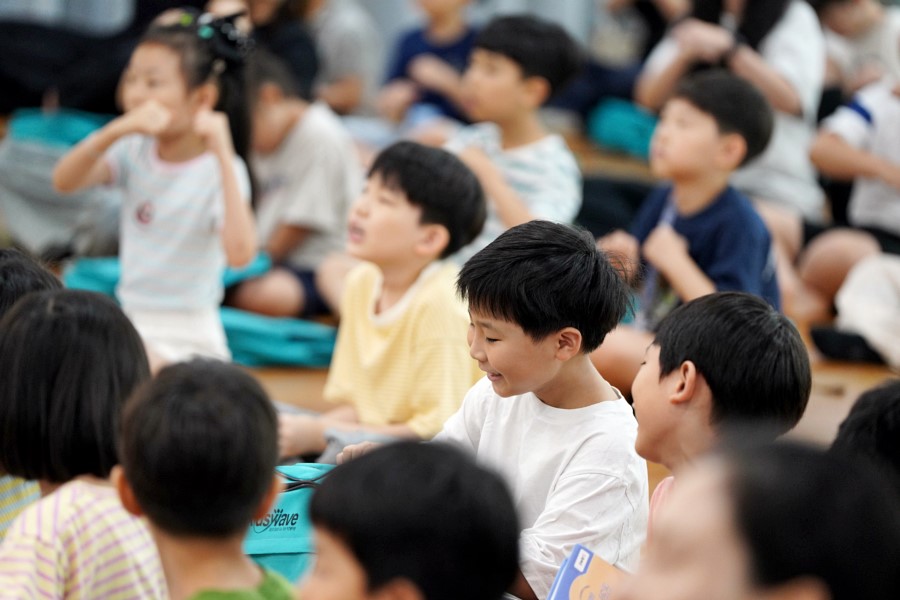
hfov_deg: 10.3
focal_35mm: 200
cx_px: 450
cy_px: 300
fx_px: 5000
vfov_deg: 6.9
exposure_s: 1/250
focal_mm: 200
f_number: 2.8
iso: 2000
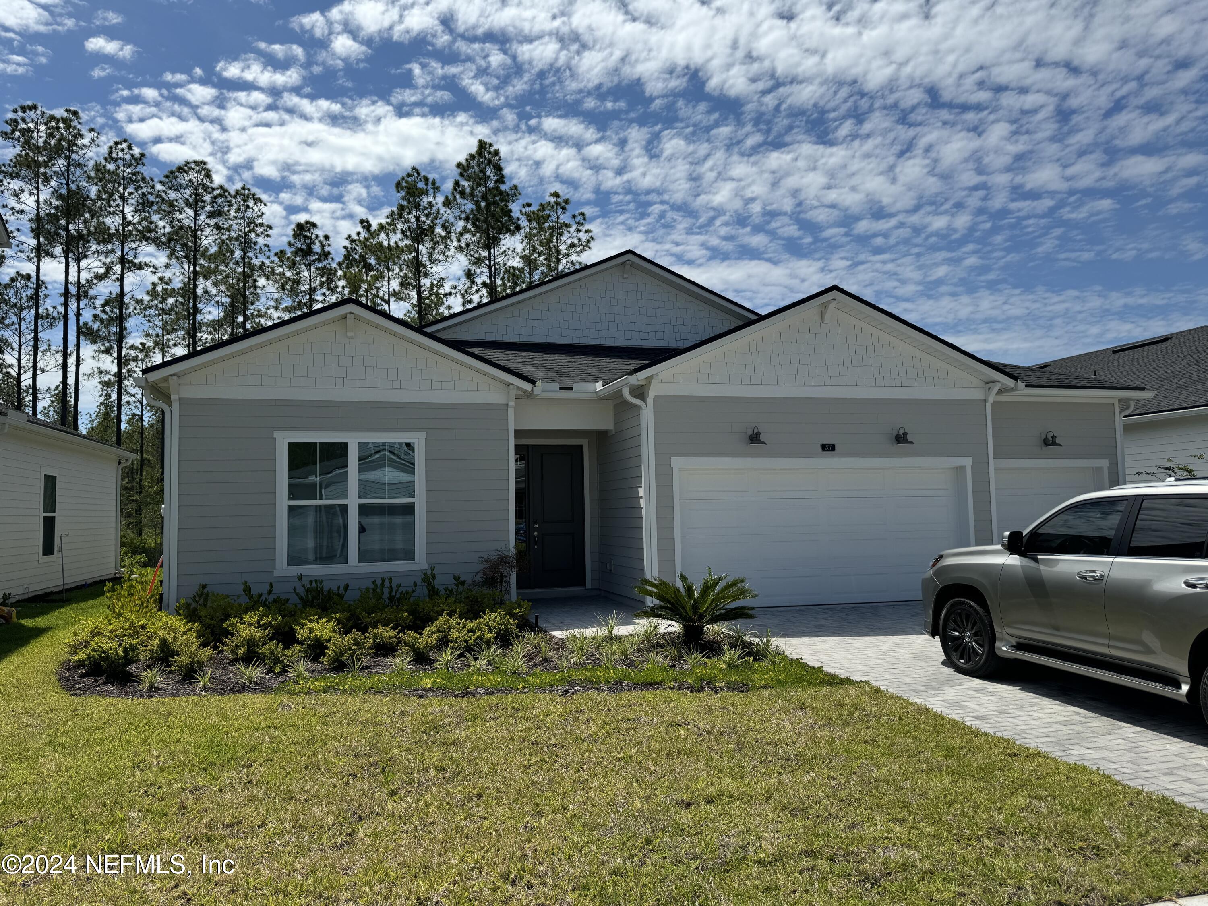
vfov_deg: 56.8
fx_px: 838
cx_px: 604
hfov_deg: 71.6
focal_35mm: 24
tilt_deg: +5.1
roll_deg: +0.4
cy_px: 453
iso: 80
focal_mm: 6.76
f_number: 1.78
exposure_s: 1/7937
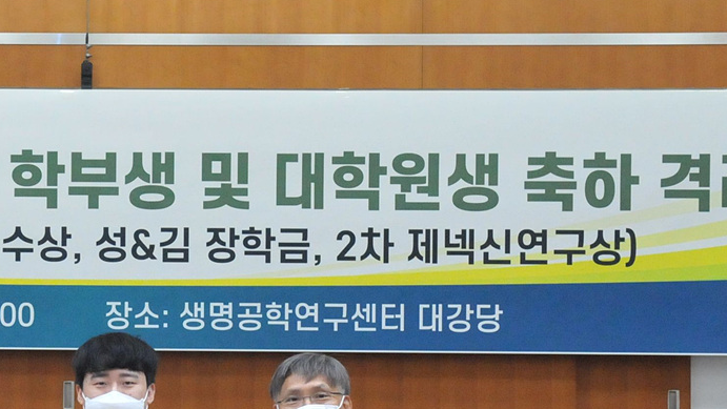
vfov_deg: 11.1
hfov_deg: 19.2
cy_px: 365
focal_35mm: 109
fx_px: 2102
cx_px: 27
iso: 3200
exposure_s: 1/100
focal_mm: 32
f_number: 5
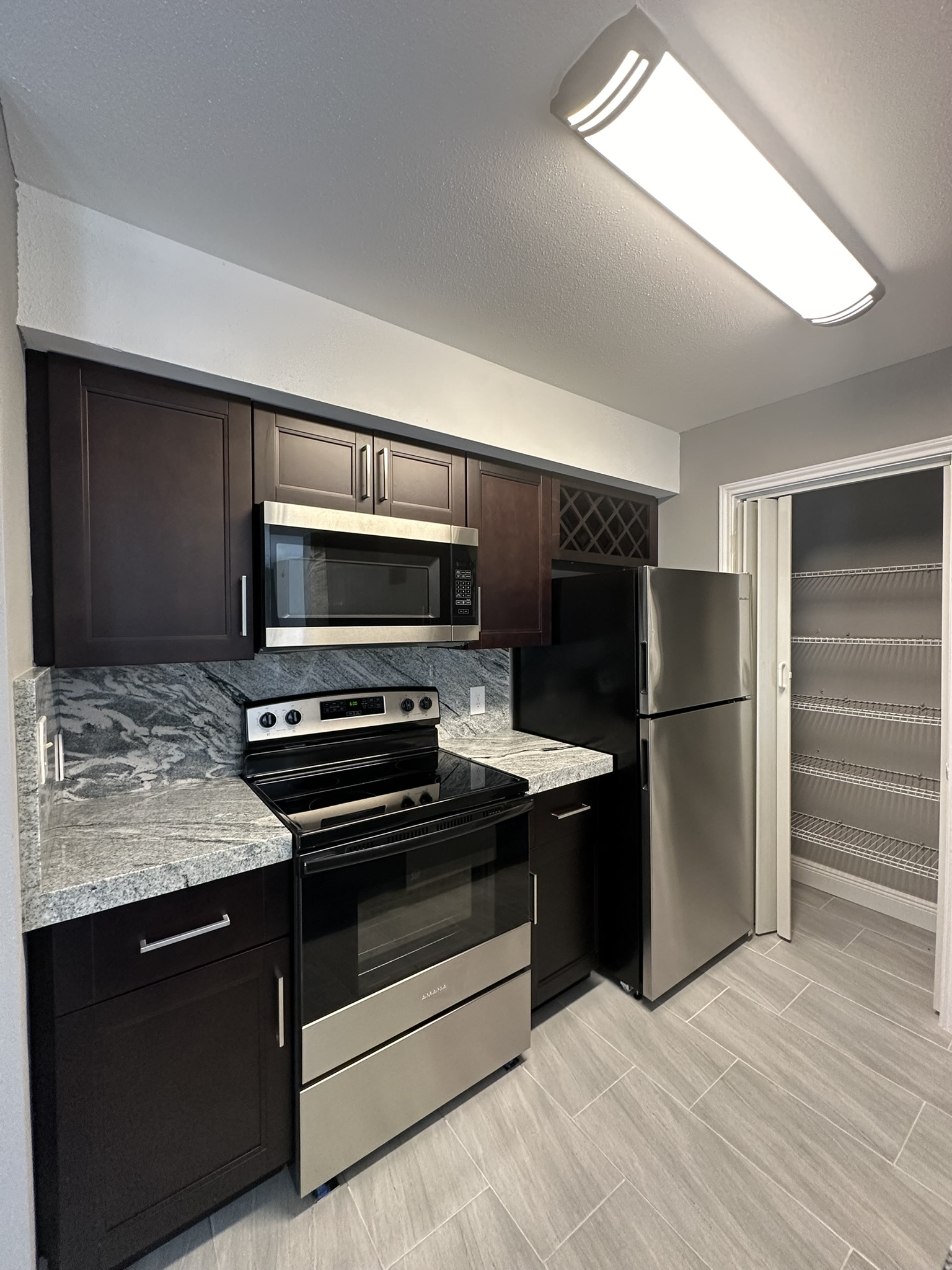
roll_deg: -0.4
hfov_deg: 85.7
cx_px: 476
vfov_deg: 102.1
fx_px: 513
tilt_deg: -0.7
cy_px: 635
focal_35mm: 14
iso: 250
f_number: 2.2
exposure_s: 1/120
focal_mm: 2.22
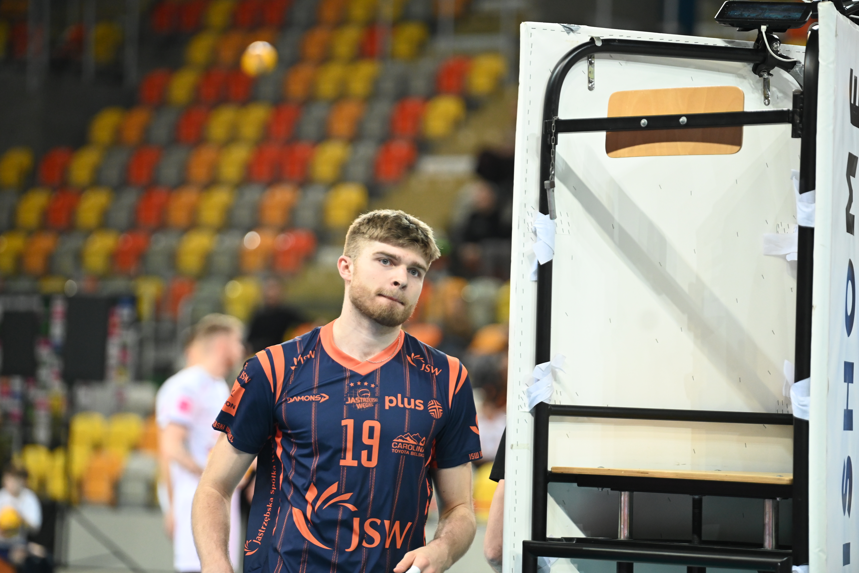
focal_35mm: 156
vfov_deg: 8.8
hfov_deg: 13.2
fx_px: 3722
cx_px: 428
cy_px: 288
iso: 3200
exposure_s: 1/1500
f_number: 2.8
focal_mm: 155
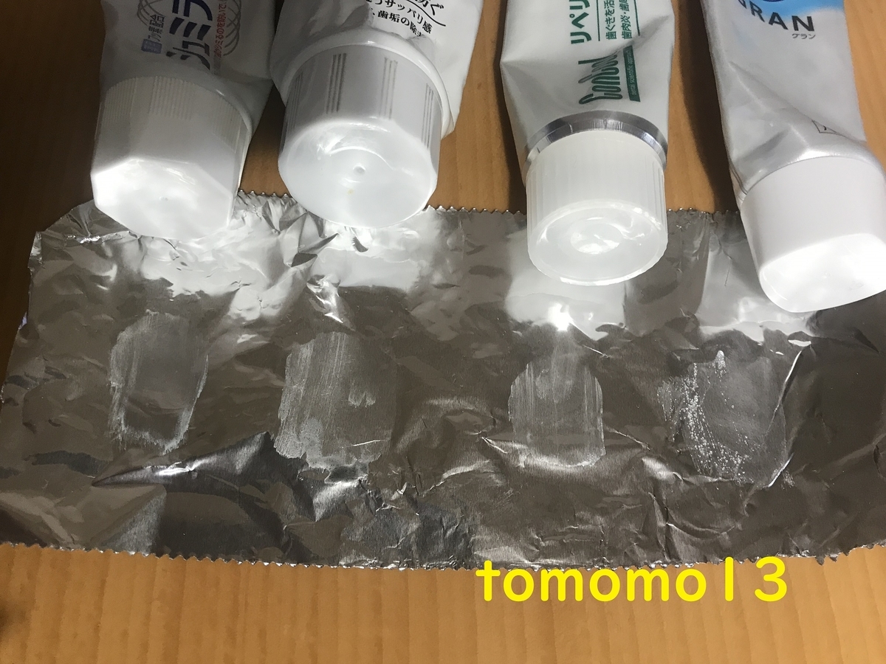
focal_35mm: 28
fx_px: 717
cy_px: 332
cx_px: 443
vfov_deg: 49.7
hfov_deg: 63.4
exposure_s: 1/24
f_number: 1.8
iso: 32
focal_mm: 3.99
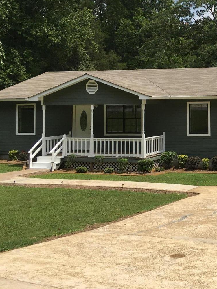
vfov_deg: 32.7
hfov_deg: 22.9
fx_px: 485
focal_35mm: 58
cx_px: 270
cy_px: 79
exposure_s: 1/1709
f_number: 2.2
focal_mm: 4.15
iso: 25
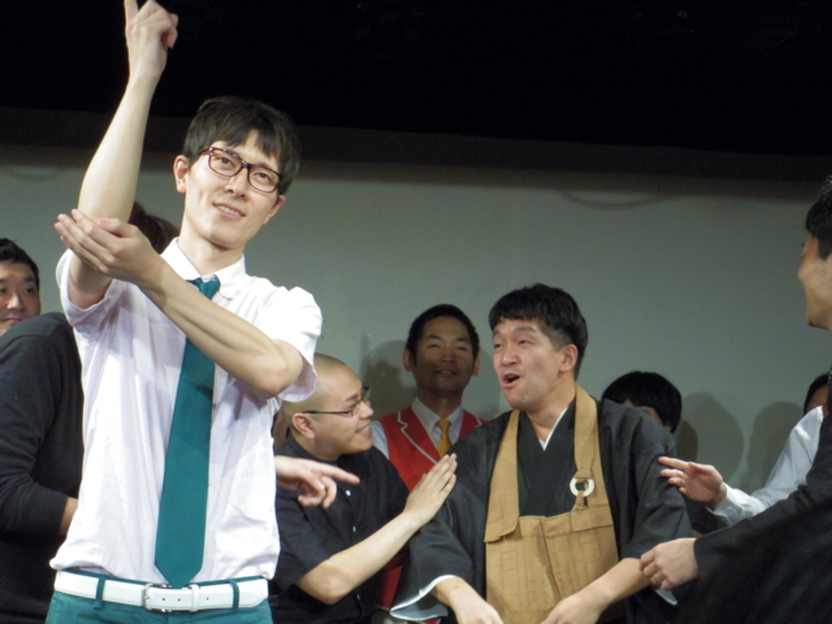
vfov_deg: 17.8
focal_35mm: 83
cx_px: 416
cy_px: 312
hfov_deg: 23.6
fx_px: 1995
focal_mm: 15
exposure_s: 1/250
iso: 1600
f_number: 4.5
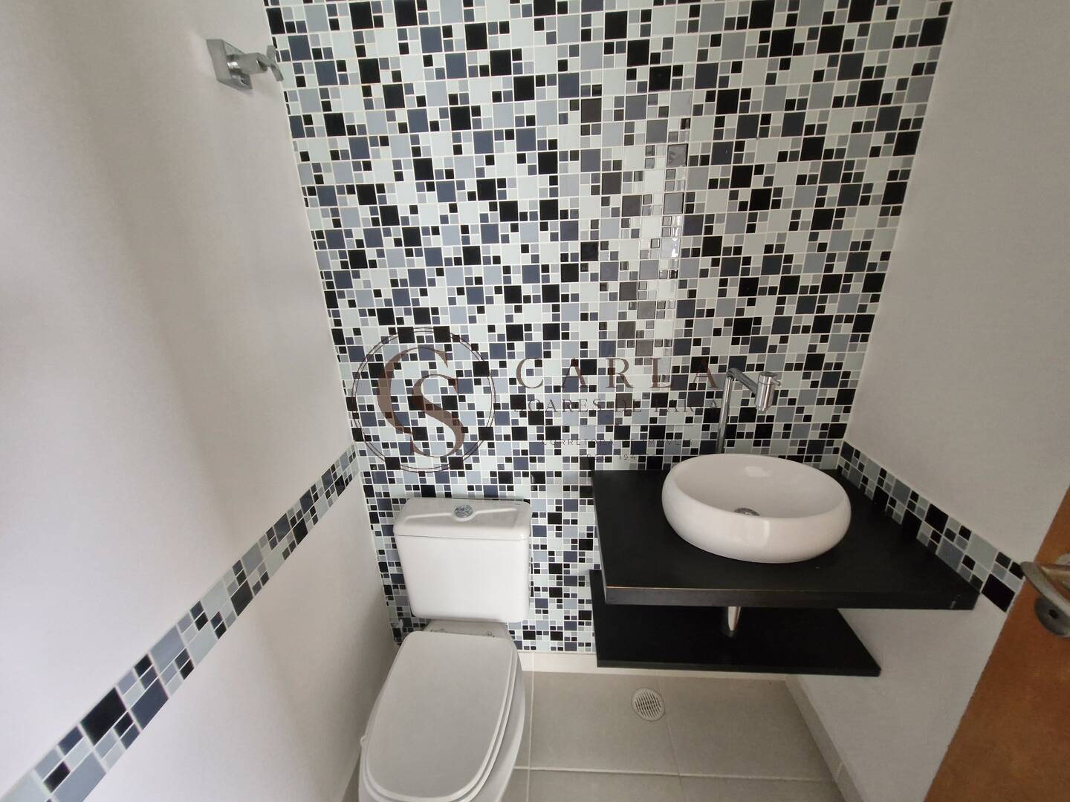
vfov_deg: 89.9
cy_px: 401
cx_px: 535
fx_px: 402
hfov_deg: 106.2
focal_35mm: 13
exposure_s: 1/60
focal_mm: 1.74
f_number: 2.2
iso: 400
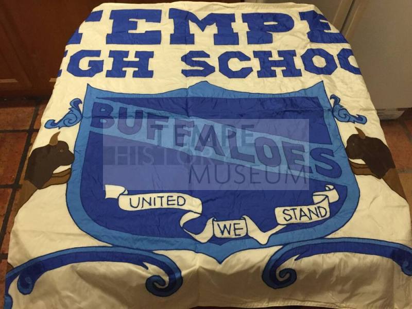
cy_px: 154
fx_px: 345
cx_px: 206
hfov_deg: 61.7
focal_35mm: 29
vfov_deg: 48.2
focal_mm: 4.15
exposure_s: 1/30
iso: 250
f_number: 2.2
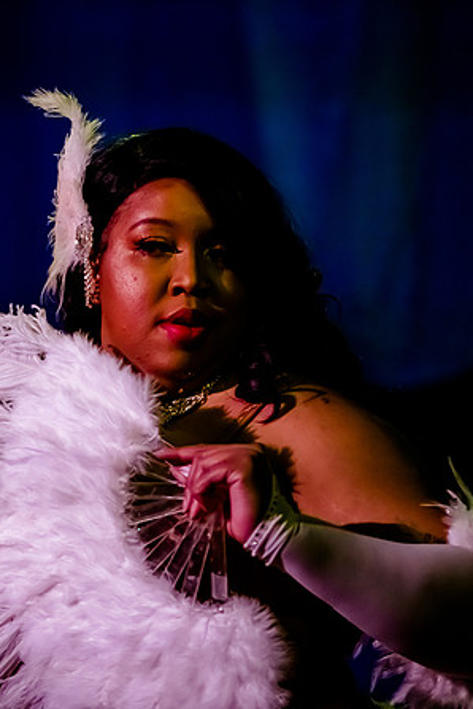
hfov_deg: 5.0
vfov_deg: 7.6
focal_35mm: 272
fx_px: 5360
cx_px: 45
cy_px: 355
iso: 4000
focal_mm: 180
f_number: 2.8
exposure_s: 1/250
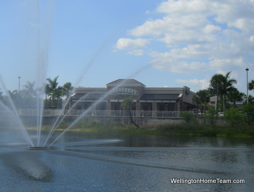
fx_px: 338
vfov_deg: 31.6
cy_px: 96
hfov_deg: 41.2
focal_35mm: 46
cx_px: 127
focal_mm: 8.2
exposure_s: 1/180
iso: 80
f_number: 10.6
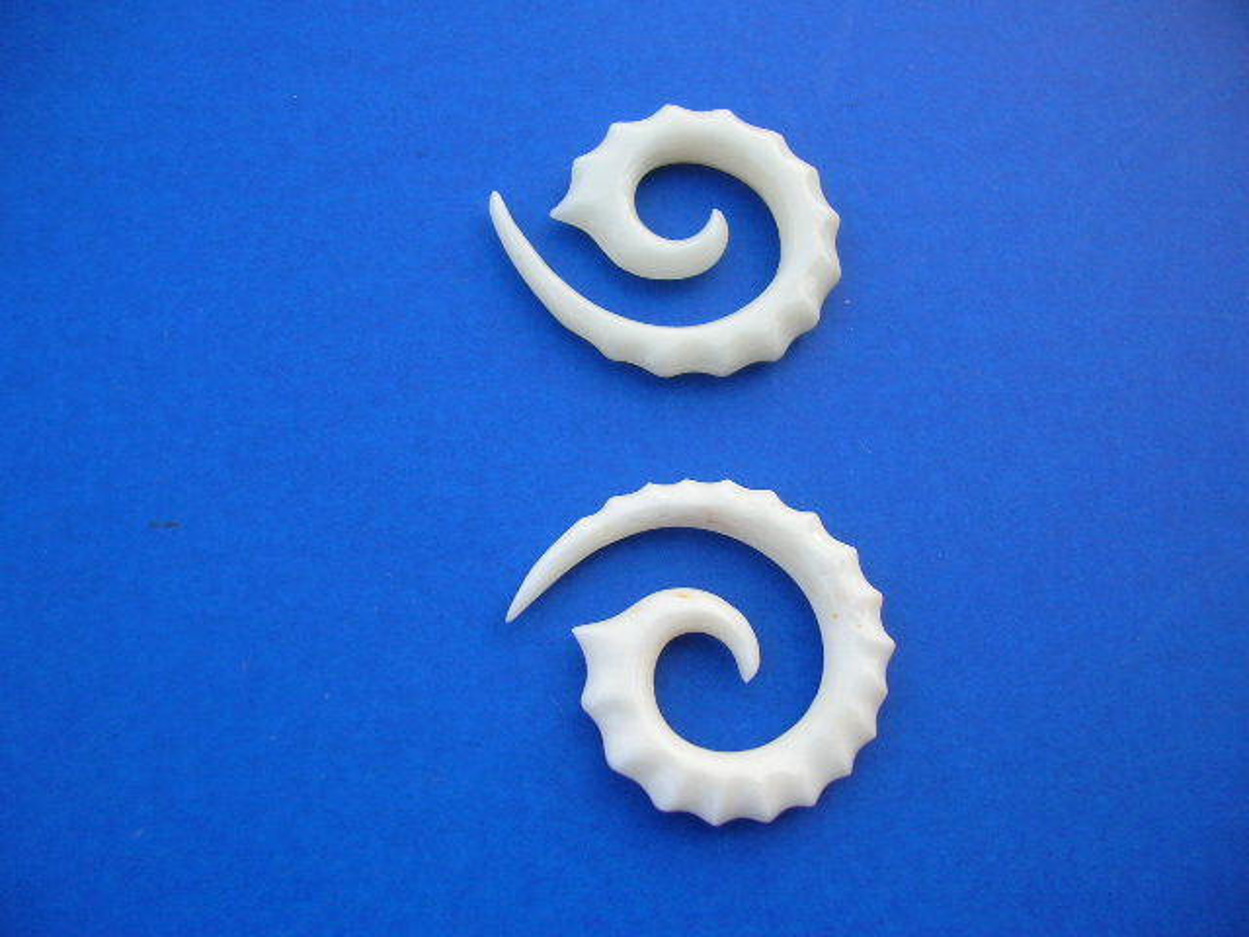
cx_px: 624
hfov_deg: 52.6
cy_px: 468
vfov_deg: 40.7
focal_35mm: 35
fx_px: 1263
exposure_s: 1/45.6
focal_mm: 5.8
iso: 50
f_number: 2.8
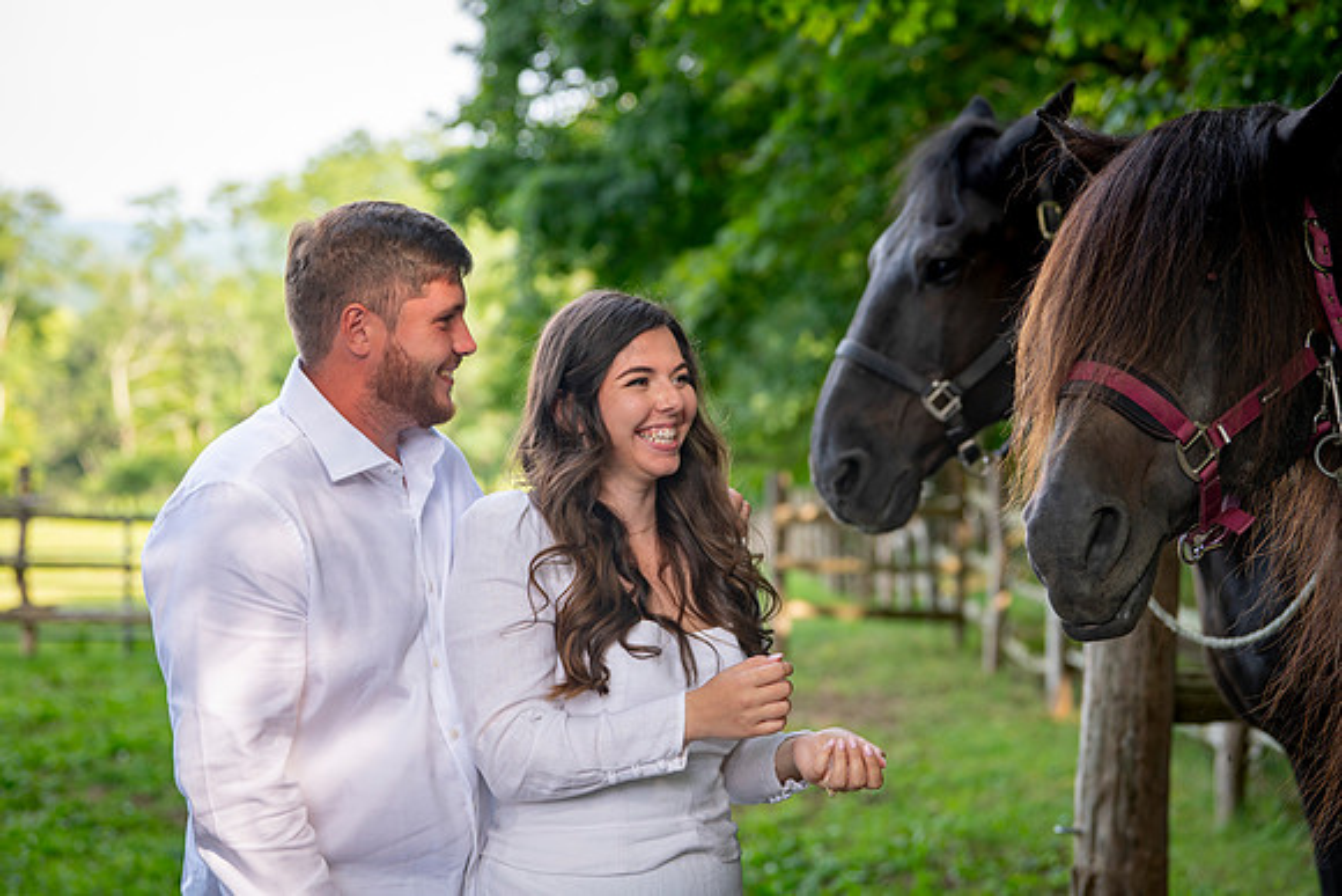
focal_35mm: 78
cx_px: 655
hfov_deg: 25.9
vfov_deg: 17.5
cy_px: 414
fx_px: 2913
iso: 200
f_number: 3.5
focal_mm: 70
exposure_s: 1/320
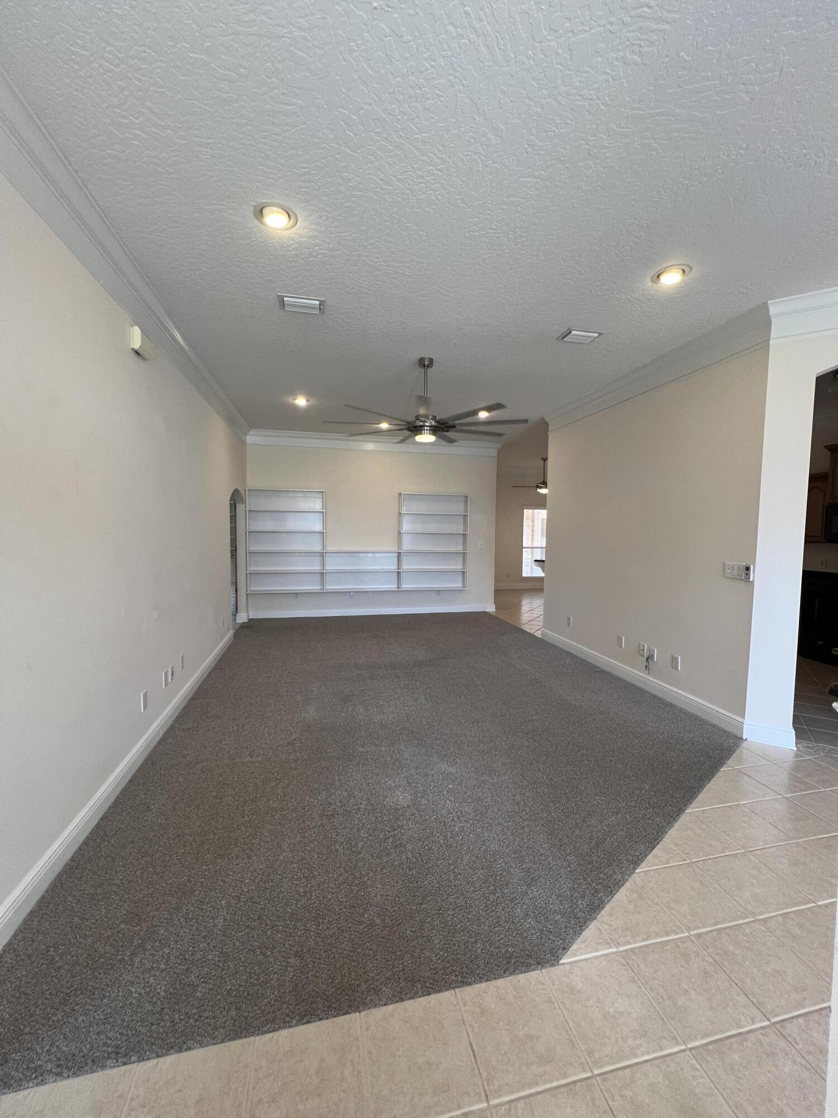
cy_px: 559
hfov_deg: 89.9
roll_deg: -2.0
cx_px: 419
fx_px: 420
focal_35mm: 13
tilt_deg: -3.0
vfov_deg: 106.2
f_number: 1.8
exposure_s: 1/120
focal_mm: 1.57
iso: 125
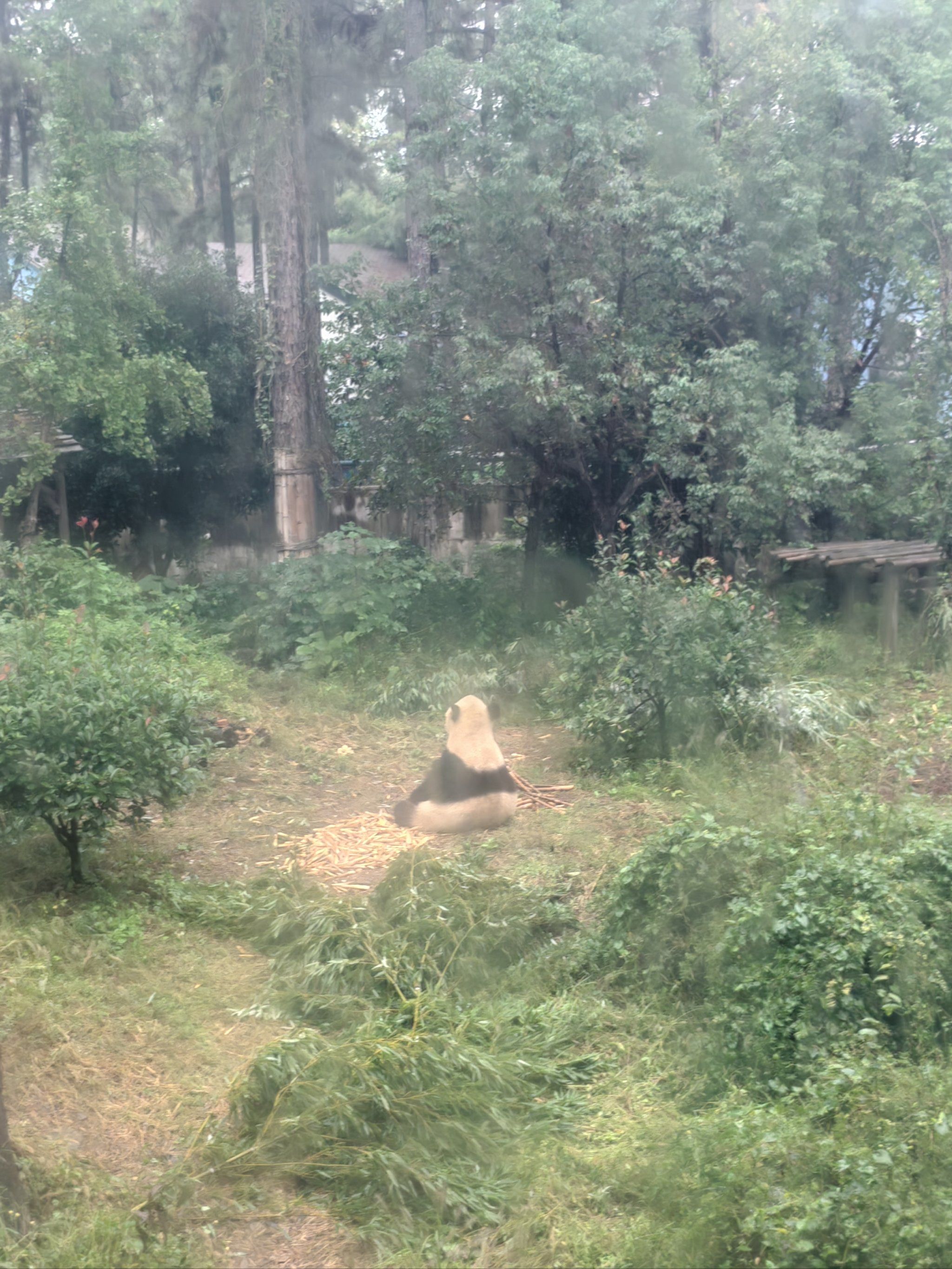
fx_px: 1980
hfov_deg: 27.0
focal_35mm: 54
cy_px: 634
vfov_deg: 35.5
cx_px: 476
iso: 125
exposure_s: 1/100
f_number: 1.9
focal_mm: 5.52
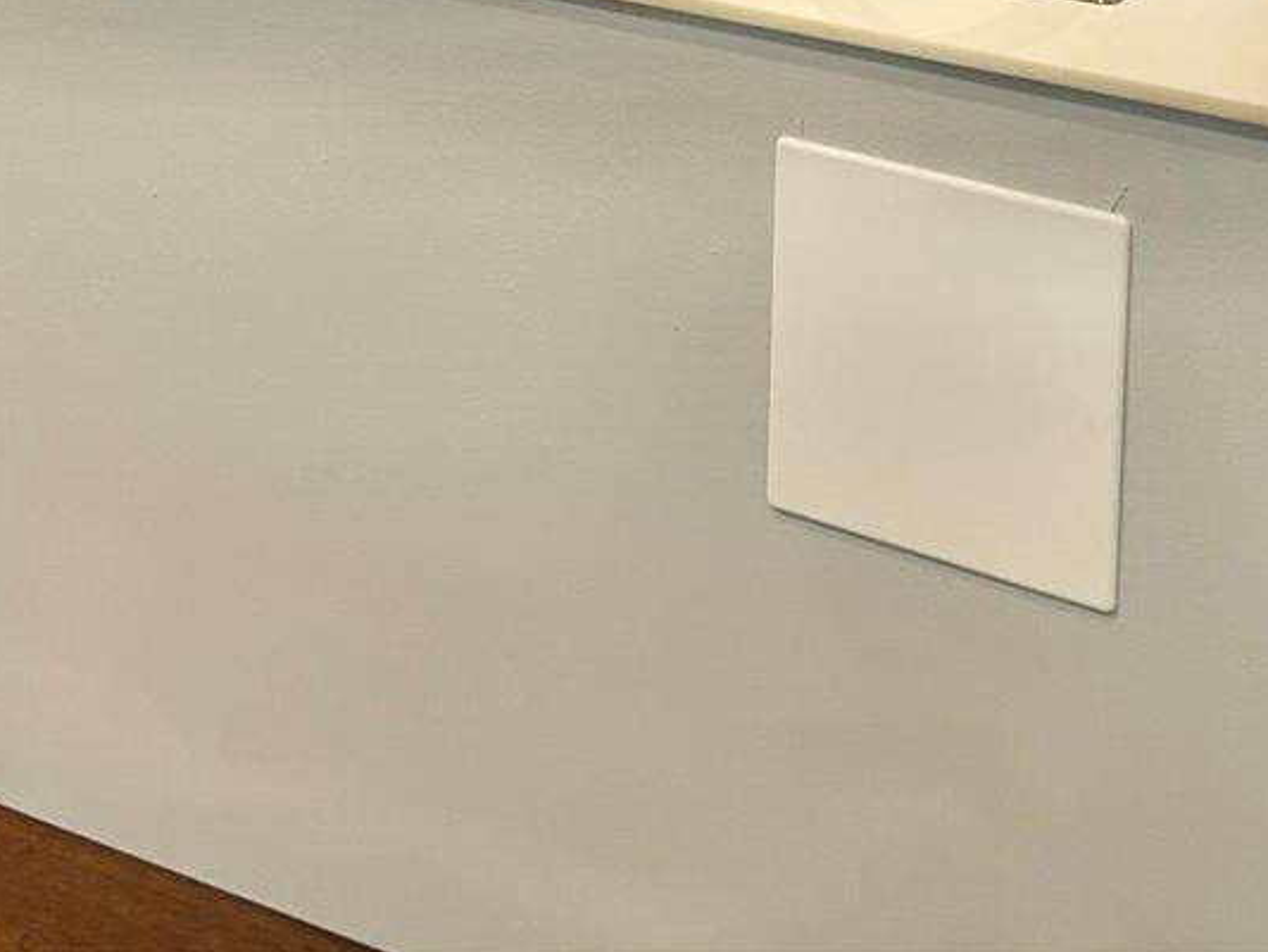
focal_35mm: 78
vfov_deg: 17.1
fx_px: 2858
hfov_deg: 25.0
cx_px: 785
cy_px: -469
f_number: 1.5
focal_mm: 5.7
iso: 80
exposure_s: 1/60
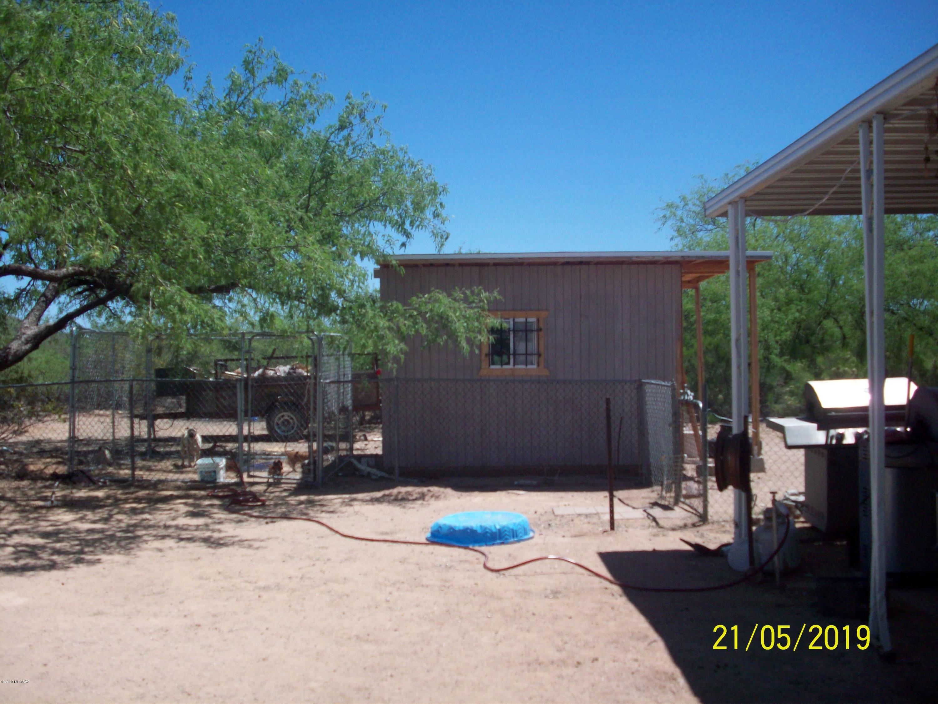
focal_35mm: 37
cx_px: 469
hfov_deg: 50.1
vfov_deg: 38.7
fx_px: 1003
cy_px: 352
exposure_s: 1/443
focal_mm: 6.2
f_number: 5.6
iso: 80
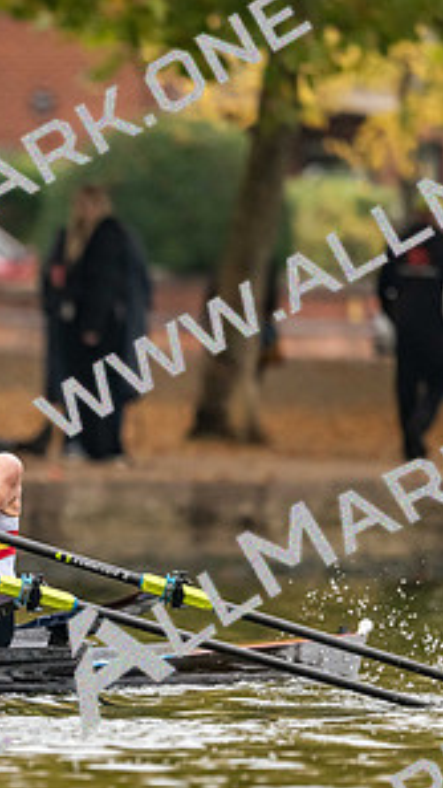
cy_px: 482
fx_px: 17087
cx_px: -159
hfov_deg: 1.5
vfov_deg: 2.6
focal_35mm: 818
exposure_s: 1/2500
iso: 2800
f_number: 4.5
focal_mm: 400
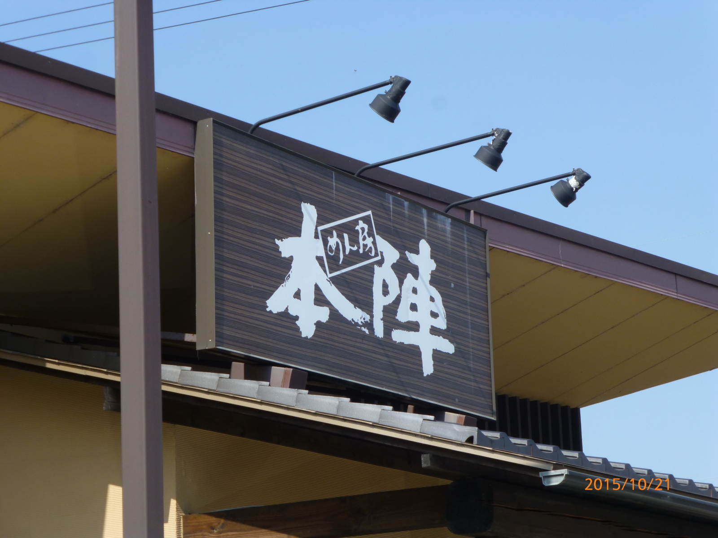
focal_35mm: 109
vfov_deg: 13.6
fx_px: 2261
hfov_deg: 18.0
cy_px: 269
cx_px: 359
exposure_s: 1/400
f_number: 5.3
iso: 100
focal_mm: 19.4
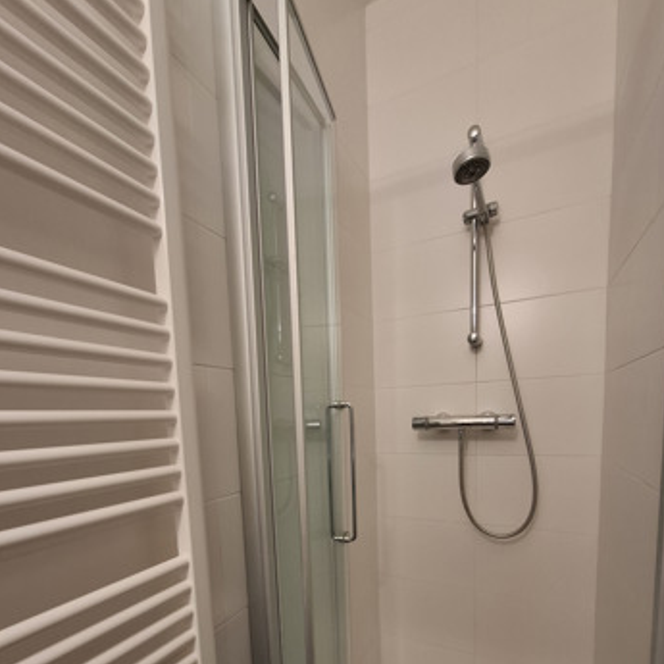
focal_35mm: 16
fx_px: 347
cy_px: 454
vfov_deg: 83.7
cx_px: 343
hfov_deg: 87.4
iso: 160
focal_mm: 1.74
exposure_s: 1/50
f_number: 2.2
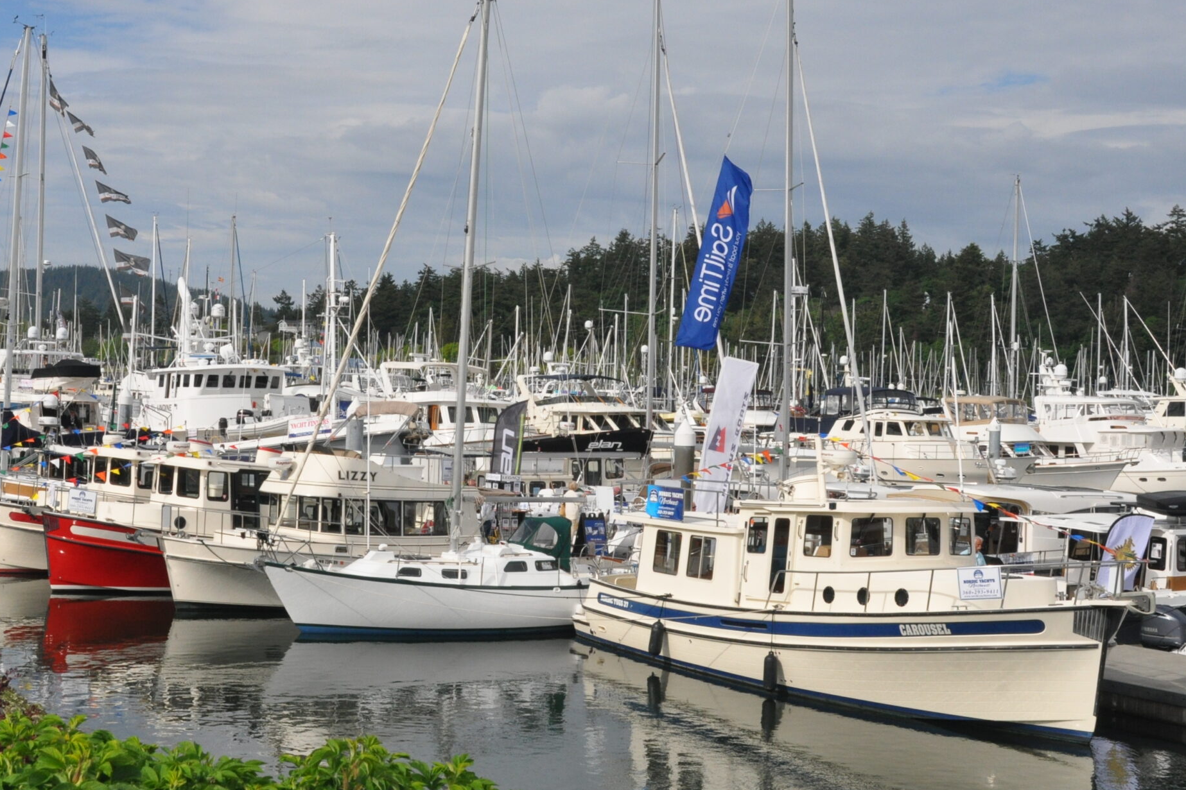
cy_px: 384
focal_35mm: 54
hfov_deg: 36.7
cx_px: 443
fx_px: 1779
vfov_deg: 25.1
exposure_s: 1/800
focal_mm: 26
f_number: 14
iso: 800
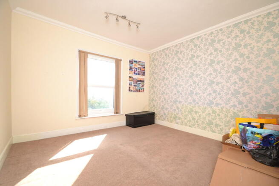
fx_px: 116
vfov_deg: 77.4
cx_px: 140
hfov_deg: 100.4
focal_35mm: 15
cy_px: 93
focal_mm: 10
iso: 250
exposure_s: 1/125
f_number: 5.6
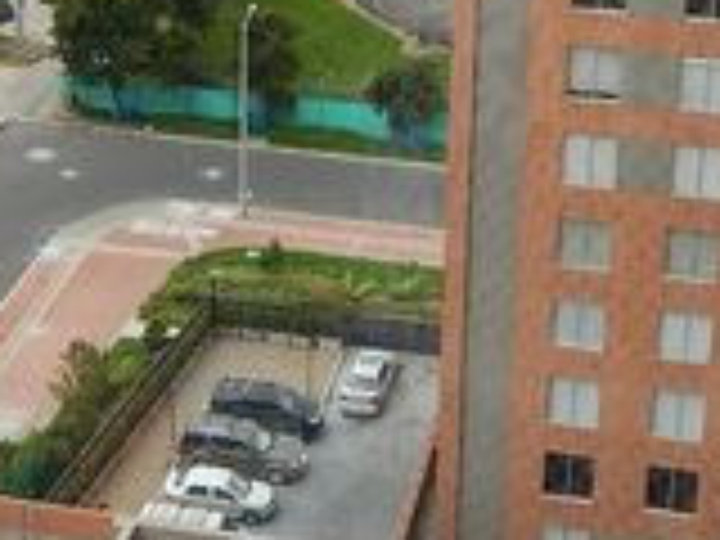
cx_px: 227
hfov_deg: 20.4
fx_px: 1997
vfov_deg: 15.2
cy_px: 50
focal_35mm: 96
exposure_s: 1/320
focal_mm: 4
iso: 125
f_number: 3
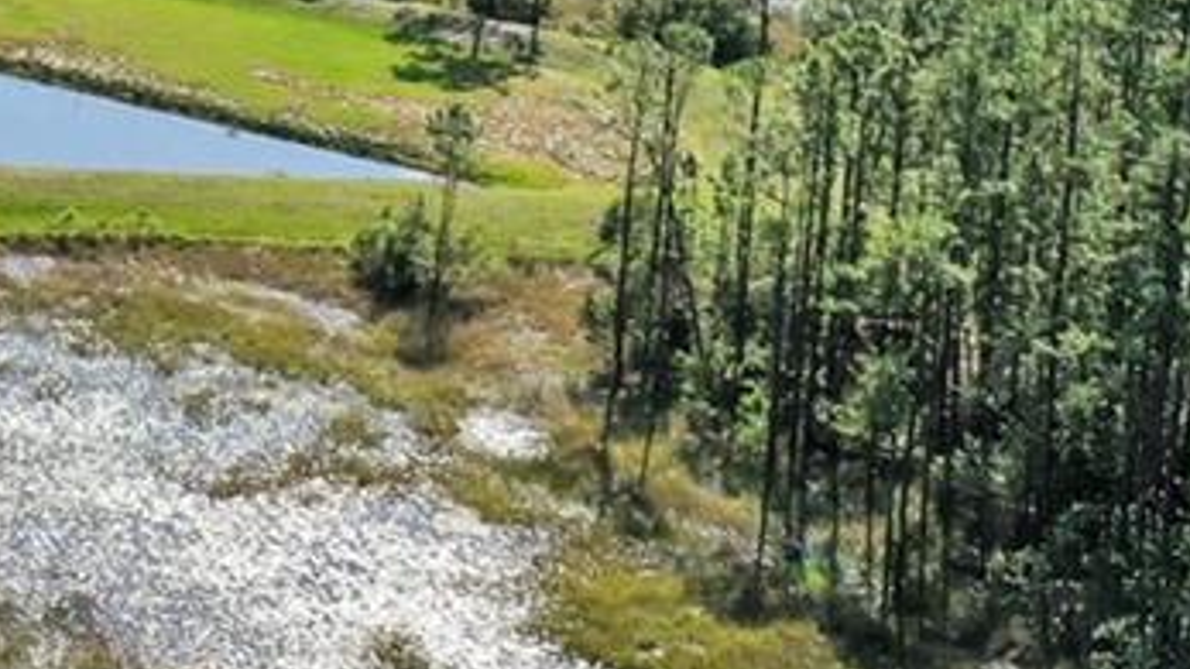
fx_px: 4259
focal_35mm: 135
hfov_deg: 13.6
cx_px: -1193
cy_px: 57
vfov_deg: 8.9
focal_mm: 10.26
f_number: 6.3
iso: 100
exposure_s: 1/320
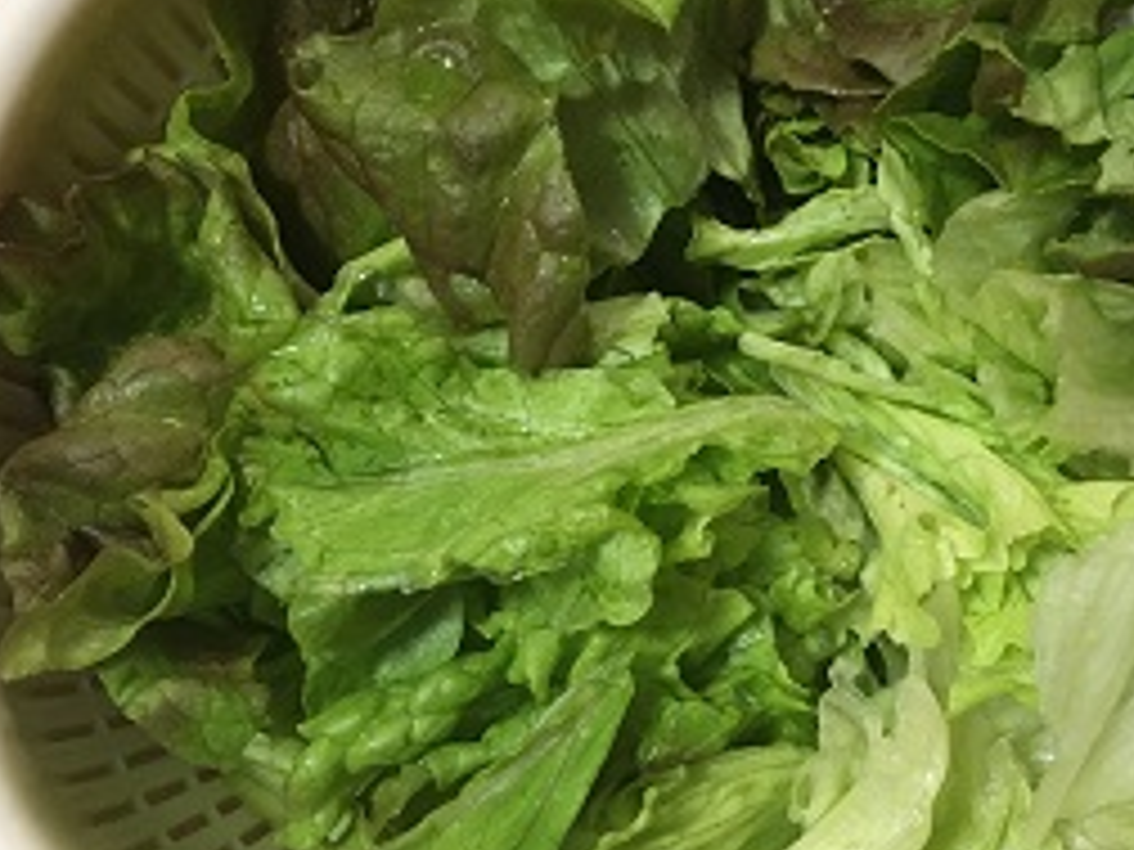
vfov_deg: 31.4
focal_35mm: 46
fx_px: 1507
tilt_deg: -83.0
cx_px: 702
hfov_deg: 41.0
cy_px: 504
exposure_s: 1/30
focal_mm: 4.15
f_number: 2.2
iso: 200
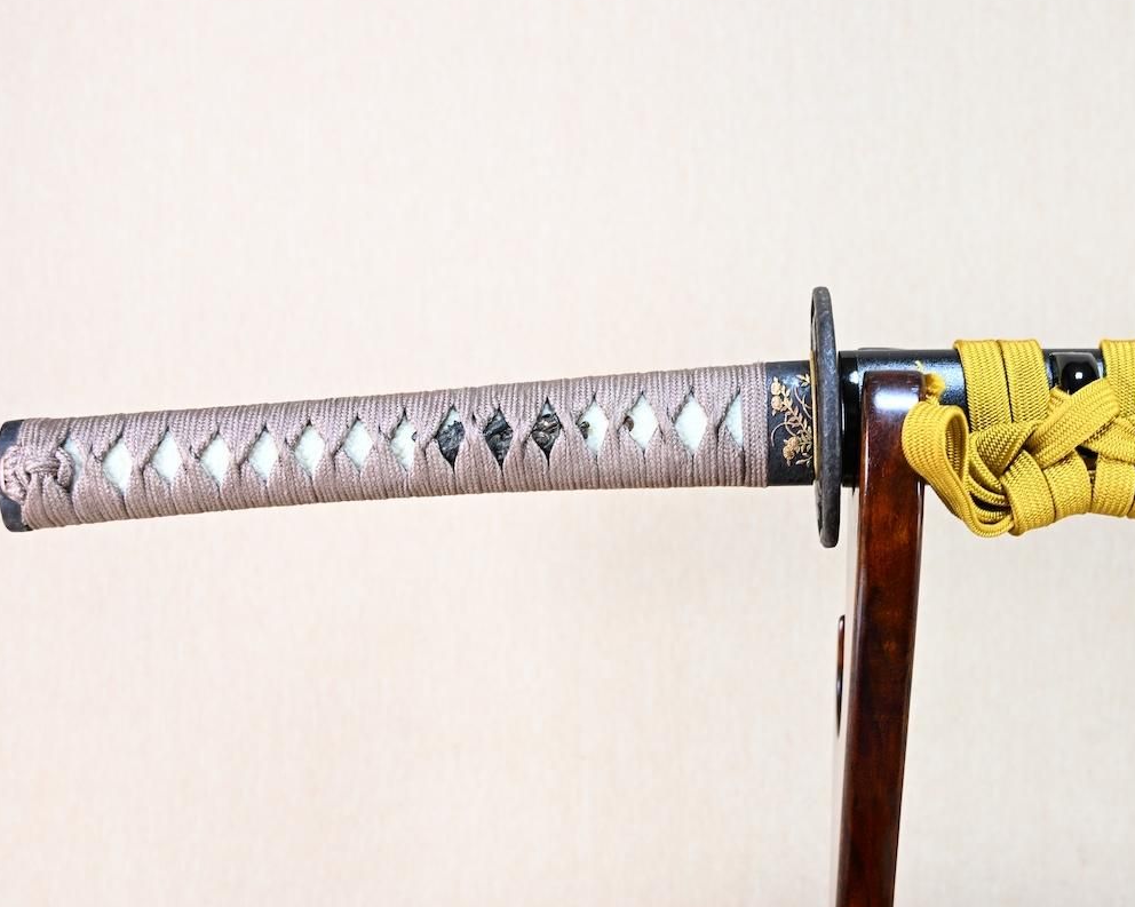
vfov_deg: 28.3
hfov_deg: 34.6
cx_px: 757
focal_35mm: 54
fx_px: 1802
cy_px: 425
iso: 100
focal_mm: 27
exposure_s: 1/1.6
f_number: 3.8
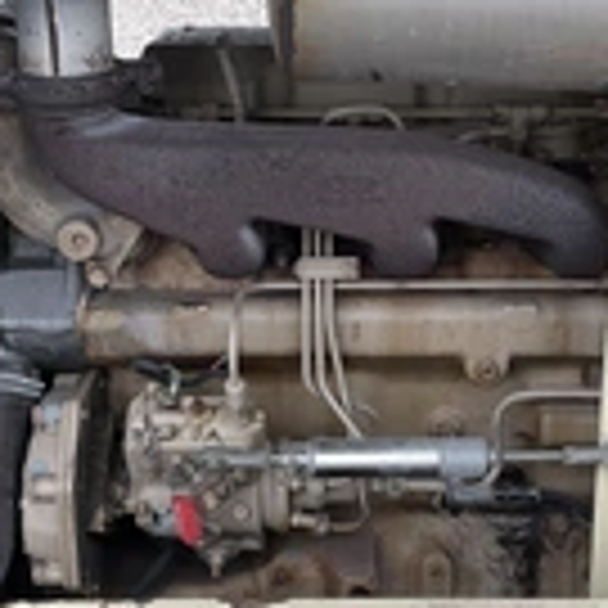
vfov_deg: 22.8
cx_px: 338
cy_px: 288
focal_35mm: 76
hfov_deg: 22.8
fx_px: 1510
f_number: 1.8
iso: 25
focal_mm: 3
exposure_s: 1/353
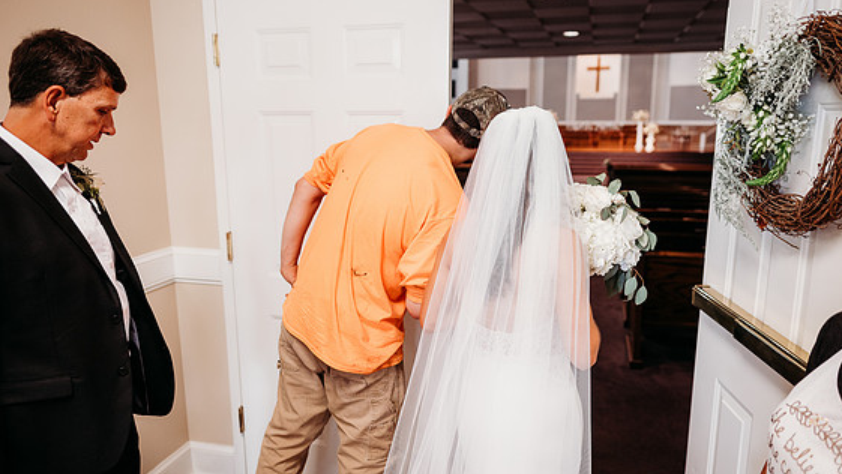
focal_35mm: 26
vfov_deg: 44.4
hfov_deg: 71.9
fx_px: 581
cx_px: 434
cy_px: 236
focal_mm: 24
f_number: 2.5
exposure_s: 1/160
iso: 640
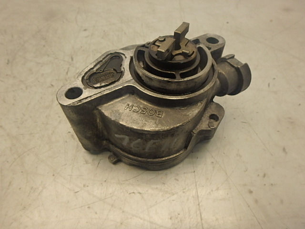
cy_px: 114
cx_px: 152
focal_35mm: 21
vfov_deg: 63.4
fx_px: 185
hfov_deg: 79.0
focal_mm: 3.7
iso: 200
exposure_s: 1/60
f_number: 3.5
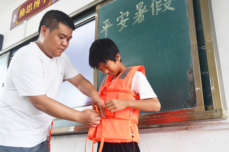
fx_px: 248
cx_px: 114
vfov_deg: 34.2
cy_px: 76
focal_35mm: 39
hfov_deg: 49.6
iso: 800
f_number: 3.8
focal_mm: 26
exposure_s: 1/200
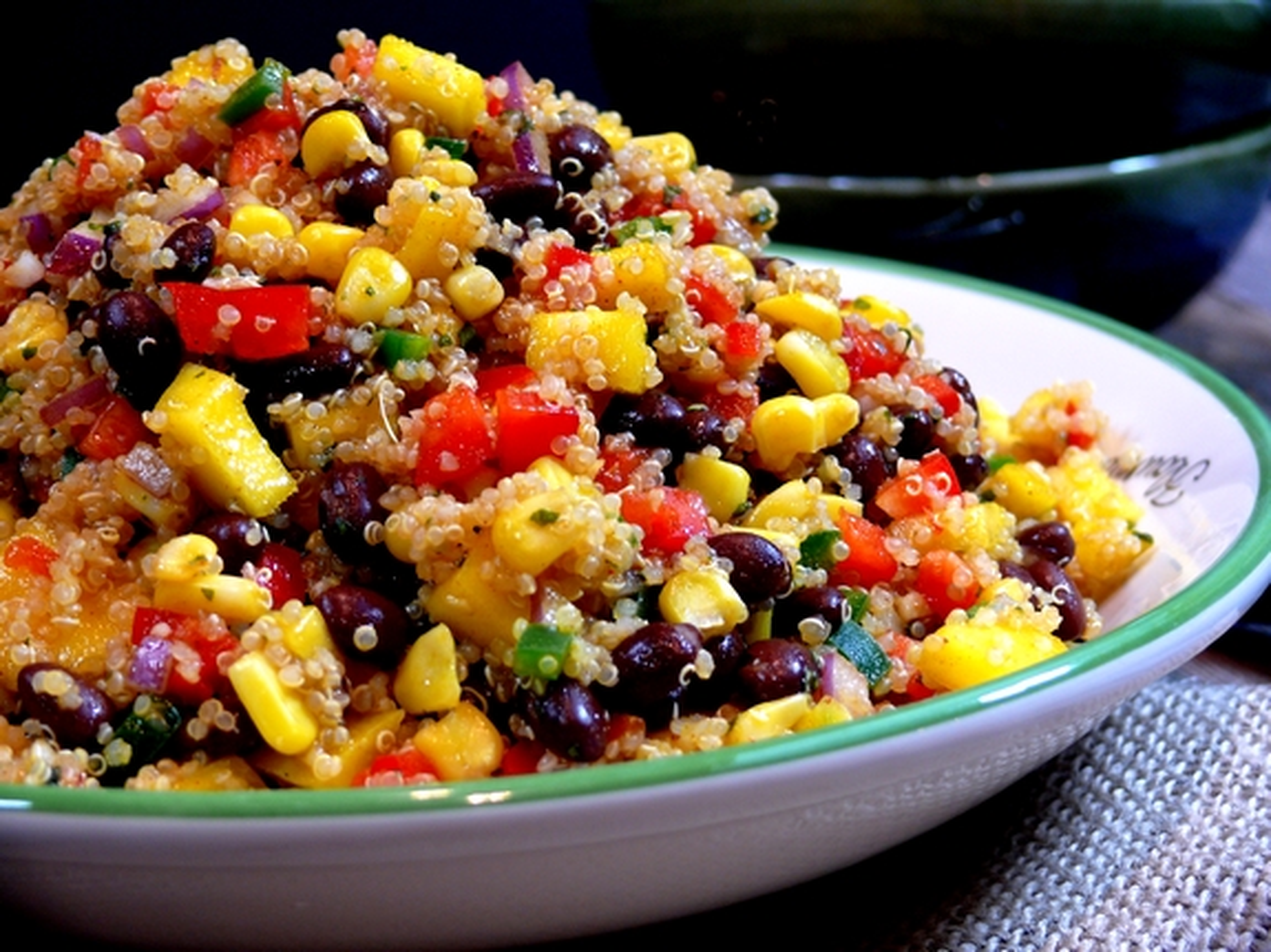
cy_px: 476
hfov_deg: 23.3
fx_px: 3084
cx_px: 636
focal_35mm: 84
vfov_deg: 17.6
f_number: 3.2
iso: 125
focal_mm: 17.8
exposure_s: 1/30
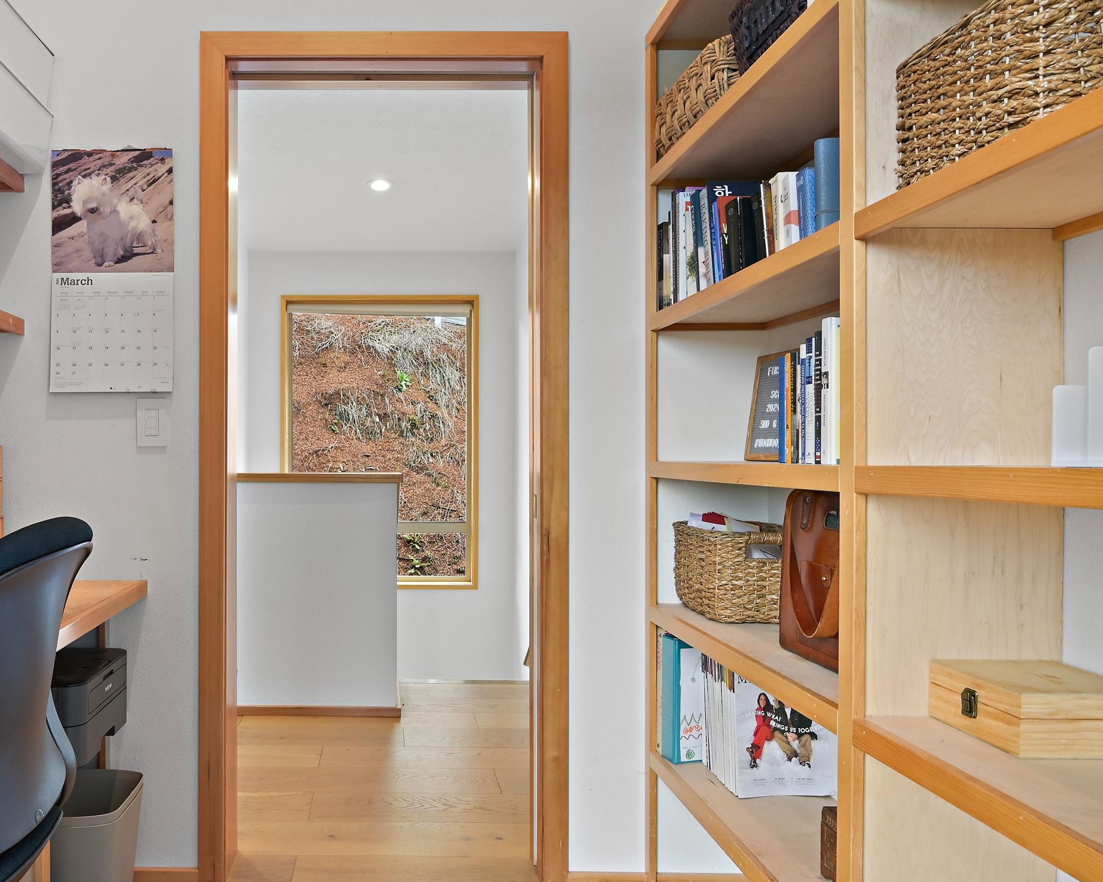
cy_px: 469
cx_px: 380
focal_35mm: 25
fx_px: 816
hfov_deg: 66.5
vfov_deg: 56.7
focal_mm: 16
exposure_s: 1/3
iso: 400
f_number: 8
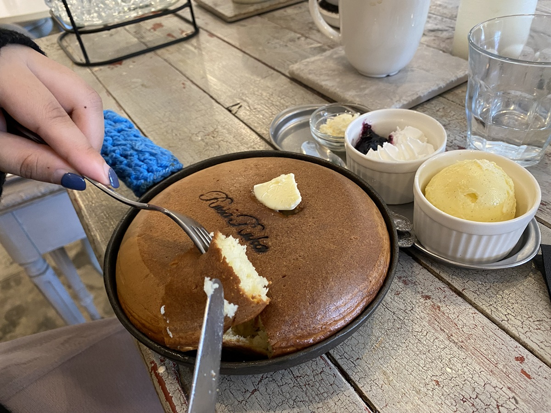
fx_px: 414
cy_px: 206
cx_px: 276
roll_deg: +7.5
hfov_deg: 67.3
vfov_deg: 53.1
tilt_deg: -41.4
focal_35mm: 26
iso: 200
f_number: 1.8
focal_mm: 4.25
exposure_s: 1/50
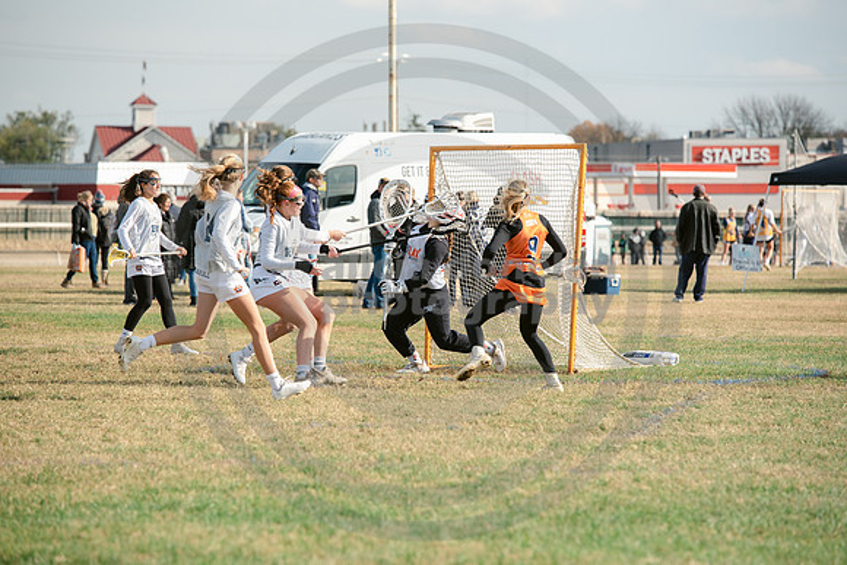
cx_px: 424
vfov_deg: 6.9
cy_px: 282
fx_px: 4706
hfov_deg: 10.3
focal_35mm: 200
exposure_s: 1/1600
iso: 250
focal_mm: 200
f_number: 5
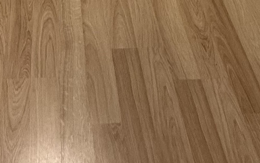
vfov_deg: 13.4
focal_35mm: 64
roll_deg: -0.4
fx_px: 454
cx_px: 61
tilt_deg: -16.5
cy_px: -251
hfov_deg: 31.3
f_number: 2.2
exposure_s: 1/60
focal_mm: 2.22
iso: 200
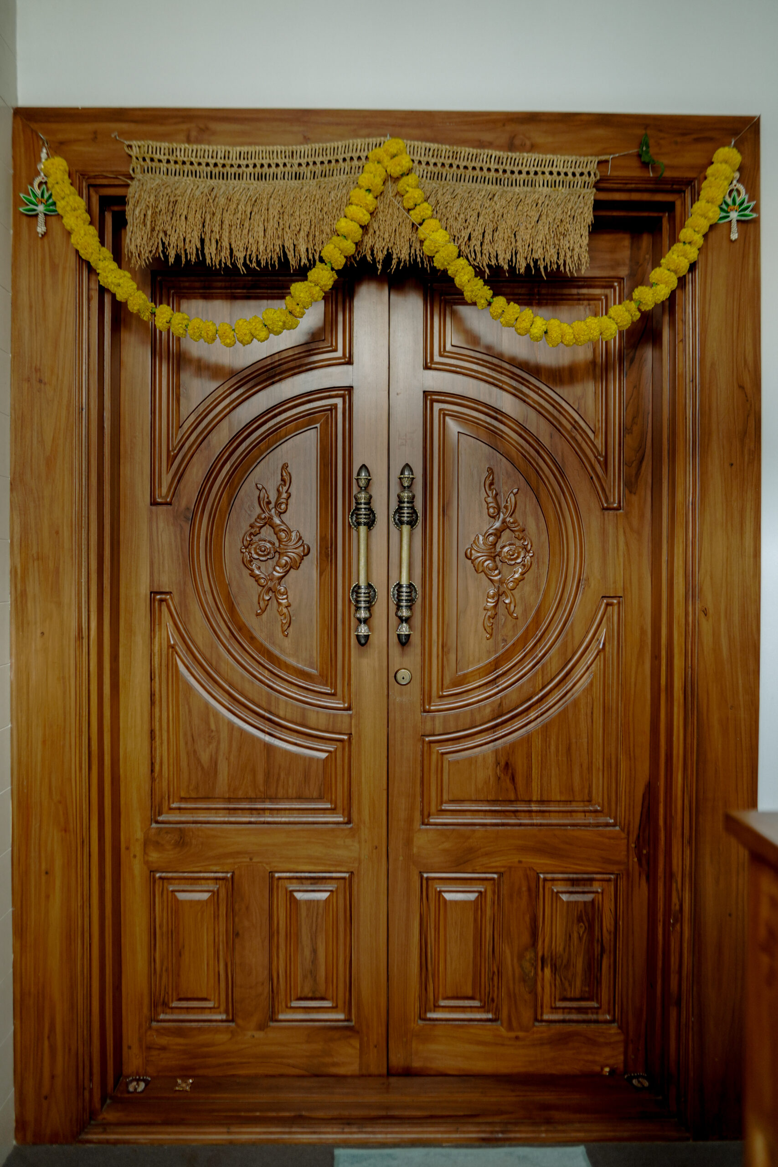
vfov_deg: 73.7
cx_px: 389
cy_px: 584
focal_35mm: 24
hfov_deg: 53.1
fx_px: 778
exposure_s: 1/160
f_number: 2
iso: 640
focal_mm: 24
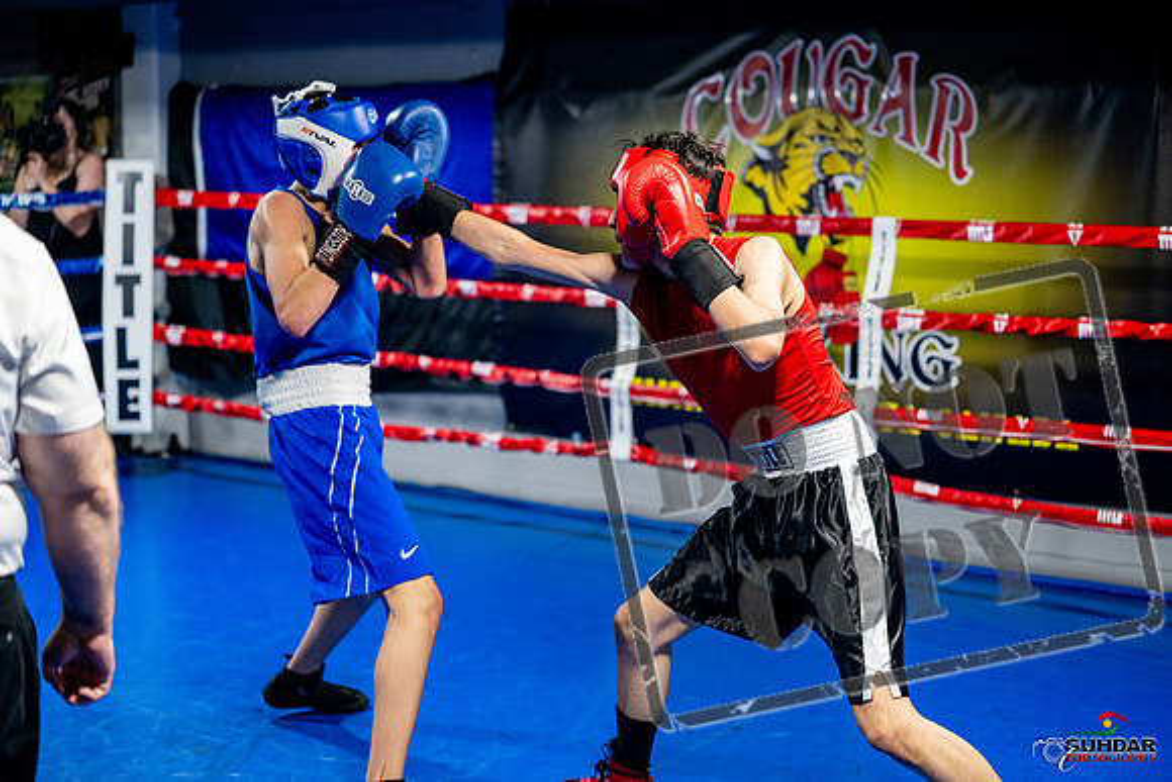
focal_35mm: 52
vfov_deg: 26.0
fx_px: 1693
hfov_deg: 38.2
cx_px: 586
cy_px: 391
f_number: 2
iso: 4000
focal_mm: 52
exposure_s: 1/1000
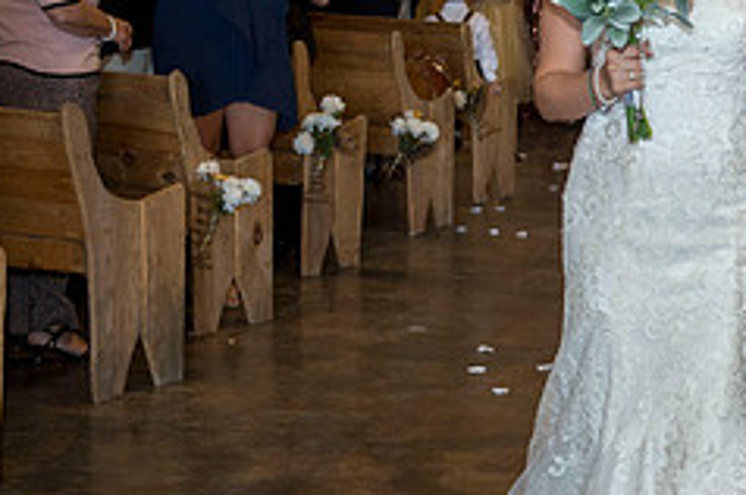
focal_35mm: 117
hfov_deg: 16.8
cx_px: 887
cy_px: 273
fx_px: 2421
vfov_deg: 11.7
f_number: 4.5
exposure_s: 1/250
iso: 1600
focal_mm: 48
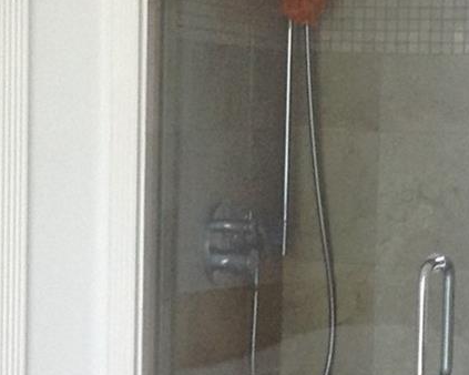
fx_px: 1790
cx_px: 242
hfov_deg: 14.9
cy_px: 250
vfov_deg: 11.9
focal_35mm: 129
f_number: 2.4
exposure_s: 1/15
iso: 160
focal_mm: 4.28
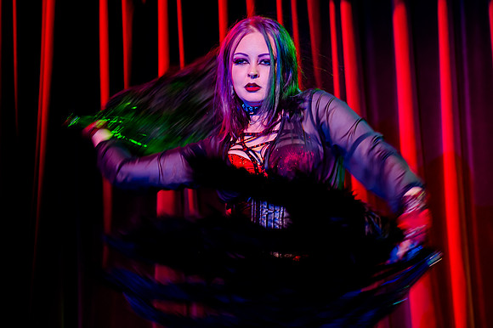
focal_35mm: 92
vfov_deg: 14.8
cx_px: 325
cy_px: 111
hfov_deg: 22.0
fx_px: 1265
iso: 3200
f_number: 2.8
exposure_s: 1/80
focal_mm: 70
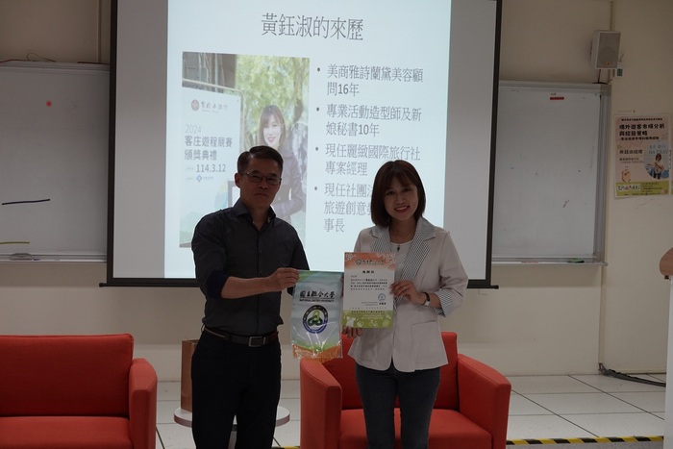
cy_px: 224
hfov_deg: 30.5
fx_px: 1234
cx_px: 336
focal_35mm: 66
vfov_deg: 20.6
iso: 400
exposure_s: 1/80
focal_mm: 24.35
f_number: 4
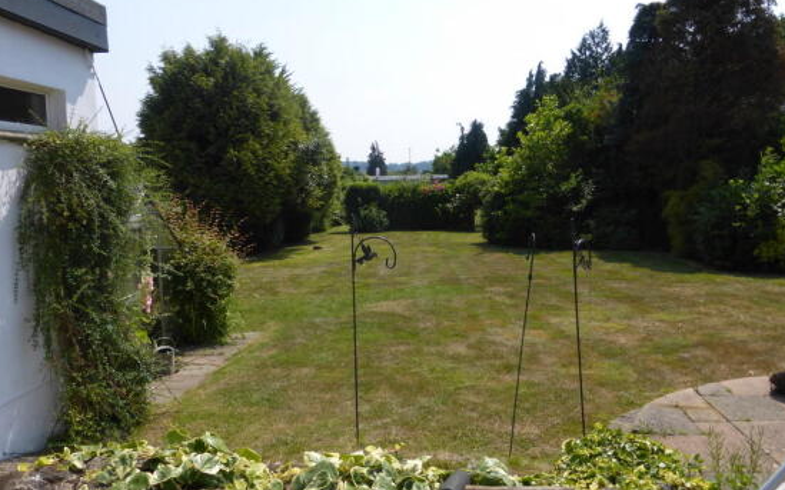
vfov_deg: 46.0
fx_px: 578
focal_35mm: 27
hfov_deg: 68.4
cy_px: 224
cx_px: 392
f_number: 3.3
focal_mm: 4.3
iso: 100
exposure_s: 1/1300
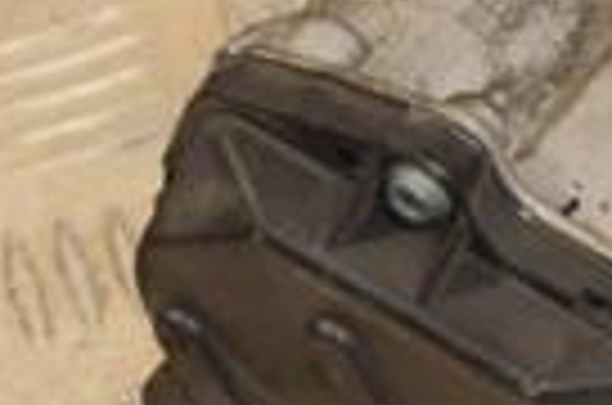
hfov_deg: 5.9
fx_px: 5851
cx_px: 860
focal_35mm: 345
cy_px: 108
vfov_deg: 4.0
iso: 800
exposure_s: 1/200
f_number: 7.1
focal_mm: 52
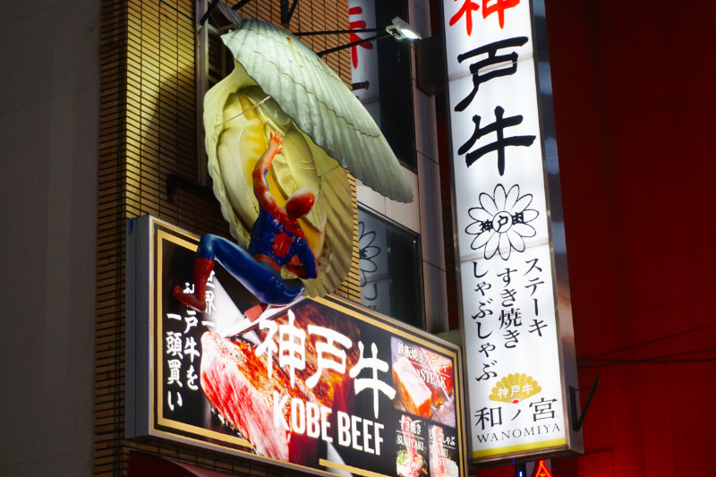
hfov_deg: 31.2
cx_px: 358
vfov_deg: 21.1
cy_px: 238
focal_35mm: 64
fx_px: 1282
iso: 400
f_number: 5.6
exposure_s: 1/80
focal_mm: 43
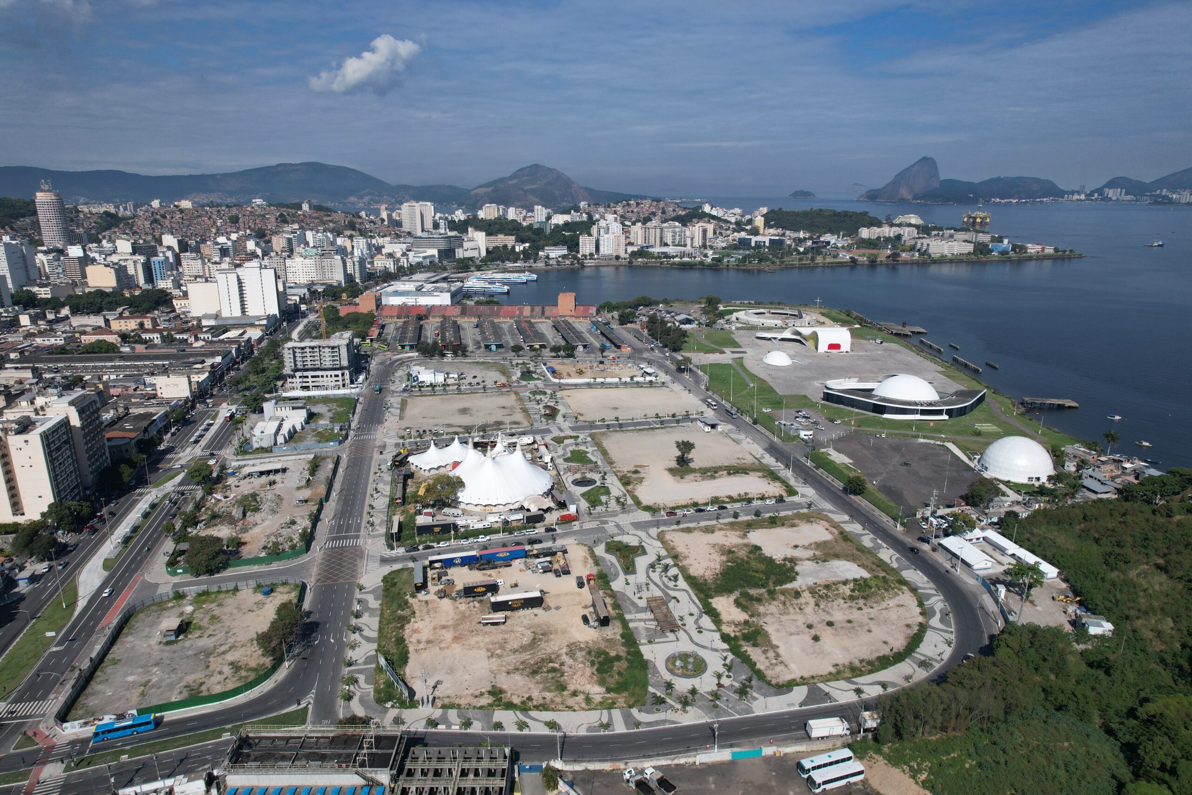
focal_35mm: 22
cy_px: 398
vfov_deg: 57.2
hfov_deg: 78.6
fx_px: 728
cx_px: 596
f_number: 2.8
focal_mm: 8.38
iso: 100
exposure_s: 1/1000
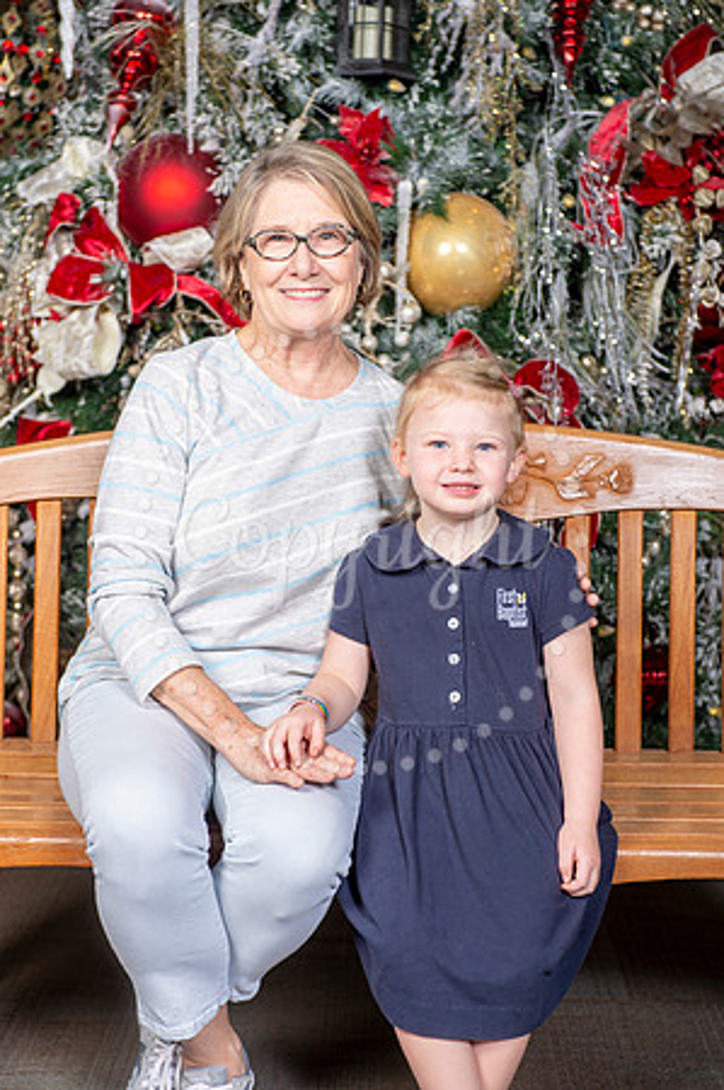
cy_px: 545
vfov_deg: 31.0
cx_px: 362
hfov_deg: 20.9
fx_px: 1965
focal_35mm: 65
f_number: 7.1
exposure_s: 1/125
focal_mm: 65
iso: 160
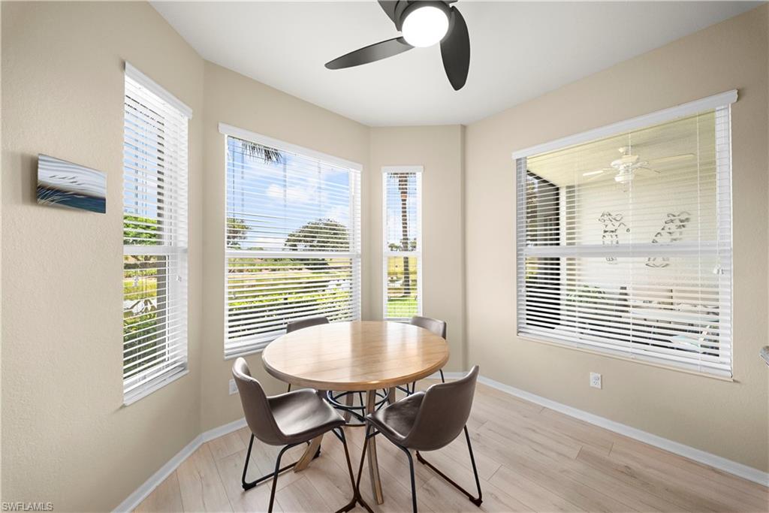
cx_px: 384
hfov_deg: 112.6
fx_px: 256
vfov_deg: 90.0
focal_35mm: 12
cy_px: 256
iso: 2000
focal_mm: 12
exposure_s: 1/60
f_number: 11
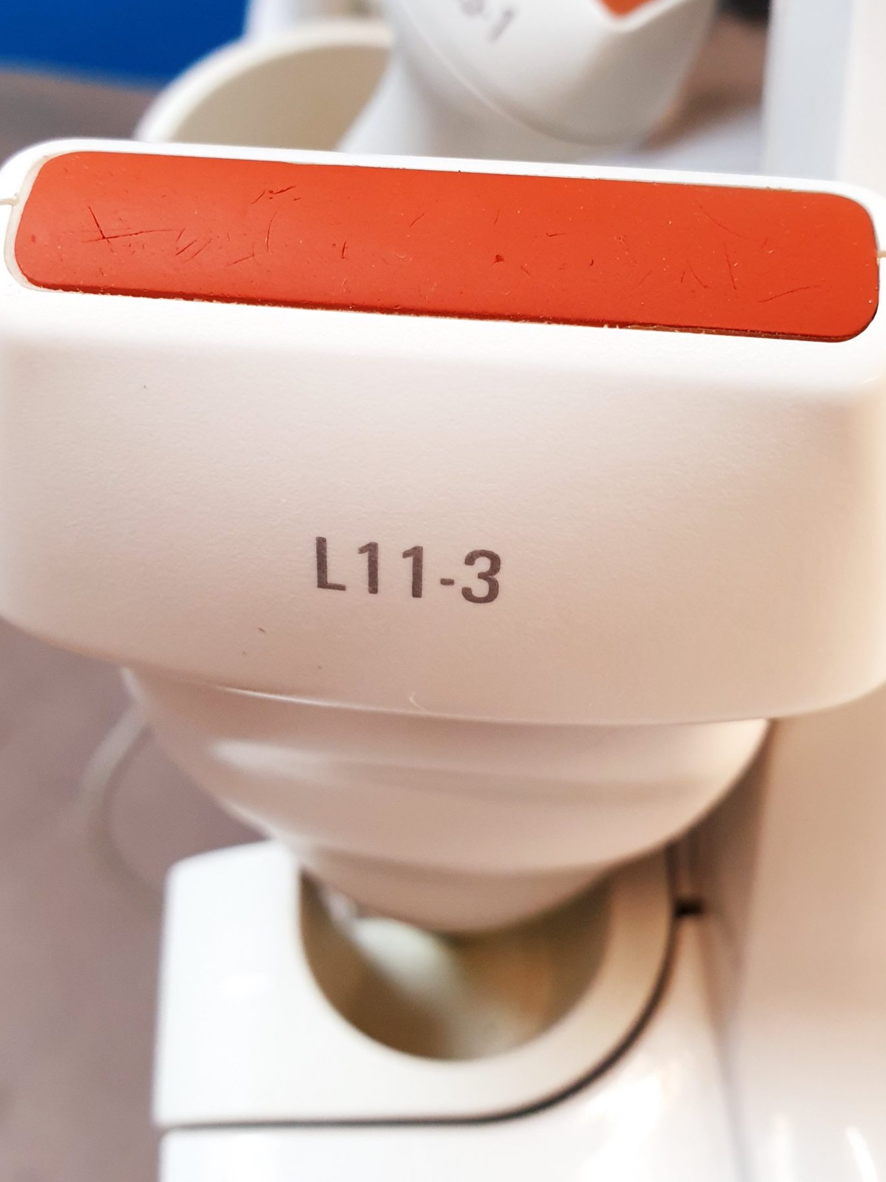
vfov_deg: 50.0
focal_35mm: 37
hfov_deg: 38.6
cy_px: 511
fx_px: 1263
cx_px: 385
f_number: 2.4
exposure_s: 1/50
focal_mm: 4.3
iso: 250
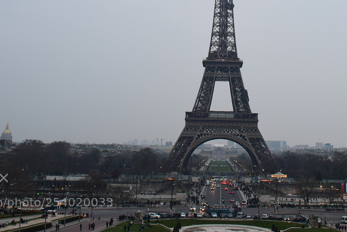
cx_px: 218
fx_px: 559
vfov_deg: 22.9
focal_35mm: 58
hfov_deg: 34.3
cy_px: 29
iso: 400
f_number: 7.1
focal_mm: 22
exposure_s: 1/40
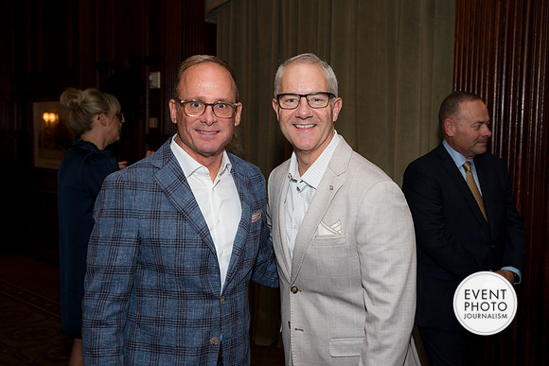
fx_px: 732
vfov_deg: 28.1
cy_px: 183
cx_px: 274
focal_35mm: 48
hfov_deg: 41.1
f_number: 5.6
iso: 800
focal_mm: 48
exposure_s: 1/125
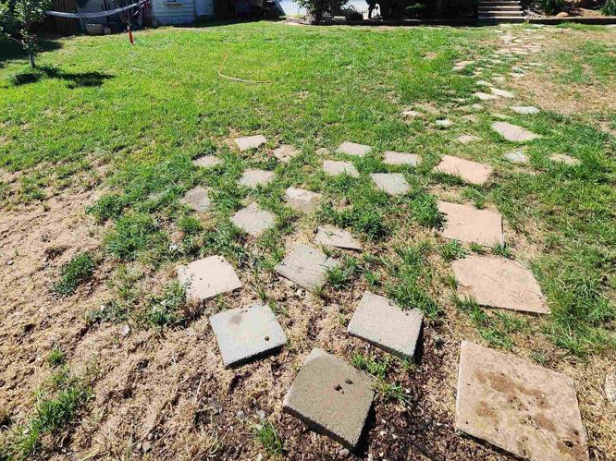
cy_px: 114
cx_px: 275
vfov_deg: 62.1
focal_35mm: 20
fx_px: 356
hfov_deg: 81.5
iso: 50
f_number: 2.2
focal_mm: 2.2
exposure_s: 1/1372
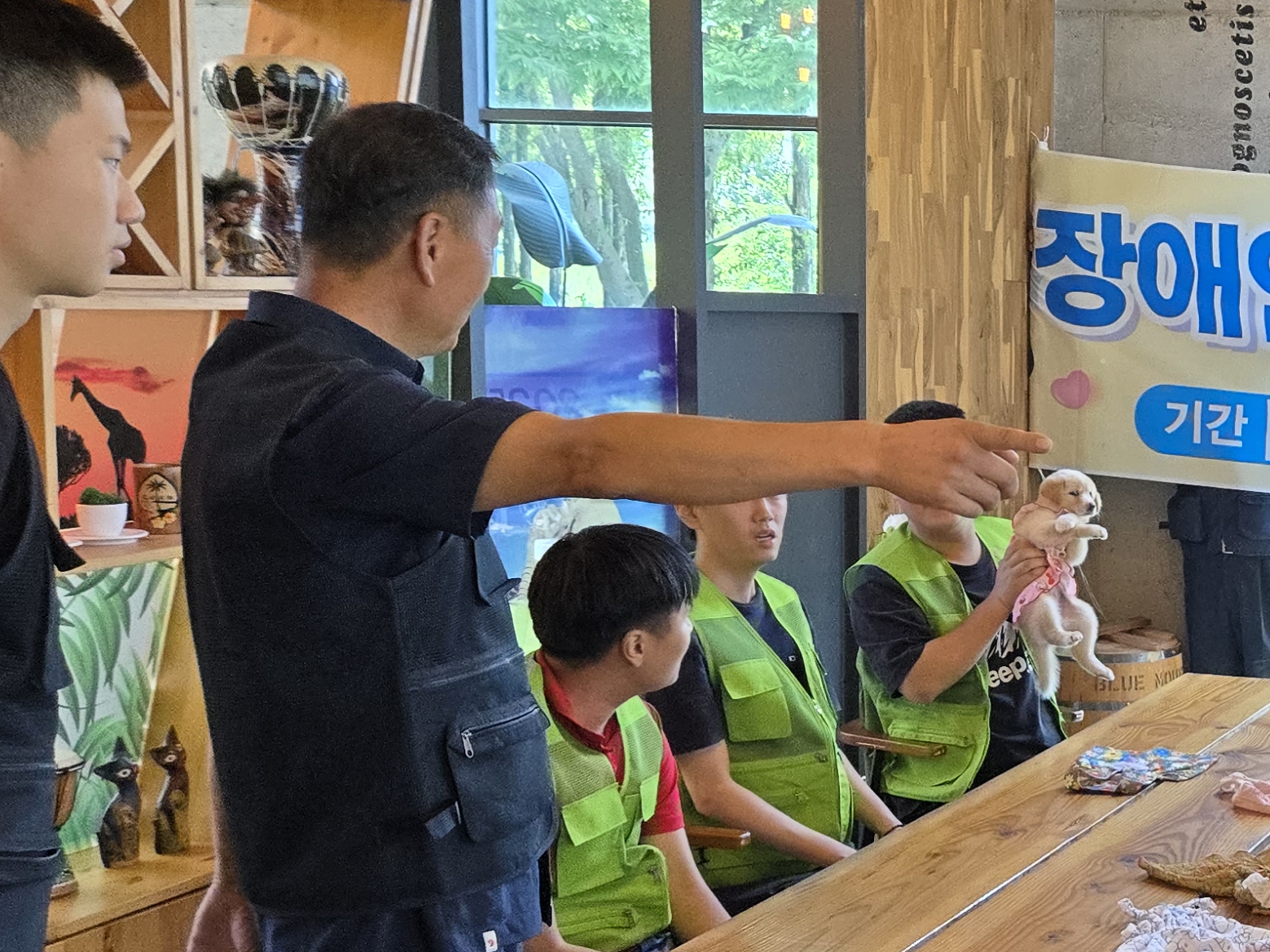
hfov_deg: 29.8
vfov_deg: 24.8
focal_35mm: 59
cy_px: 573
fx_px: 2164
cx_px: 1360
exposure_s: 1/120
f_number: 1.8
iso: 125
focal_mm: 5.4
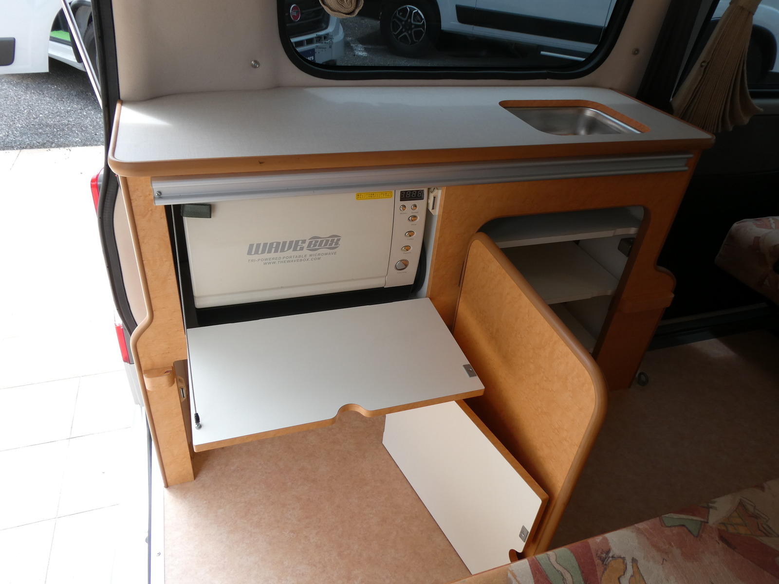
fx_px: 540
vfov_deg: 56.8
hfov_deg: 71.6
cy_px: 292
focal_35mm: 24
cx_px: 390
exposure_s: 1/160
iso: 80
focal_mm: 4.3
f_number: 3.3
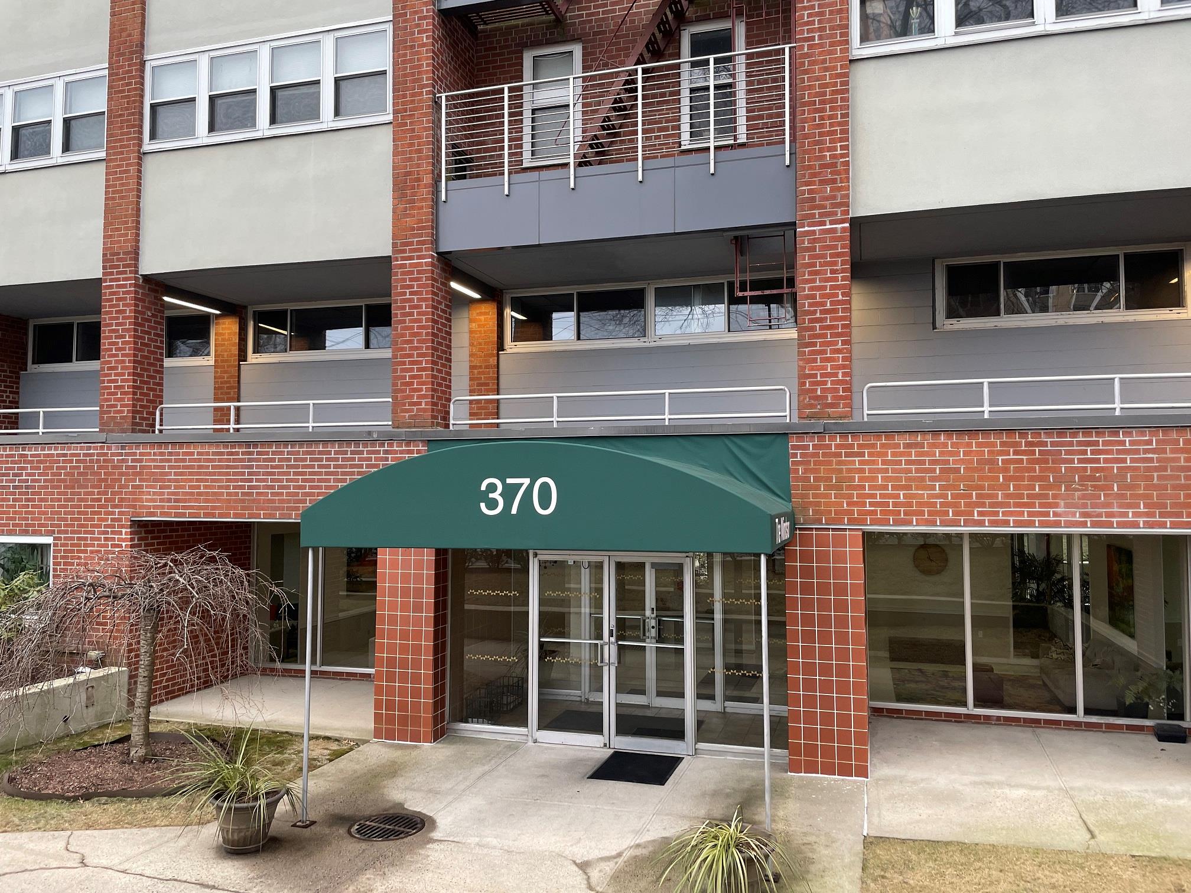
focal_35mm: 26
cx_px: 596
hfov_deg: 67.3
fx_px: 895
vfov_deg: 53.1
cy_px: 446
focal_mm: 4.2
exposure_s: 1/121
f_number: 1.6
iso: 100
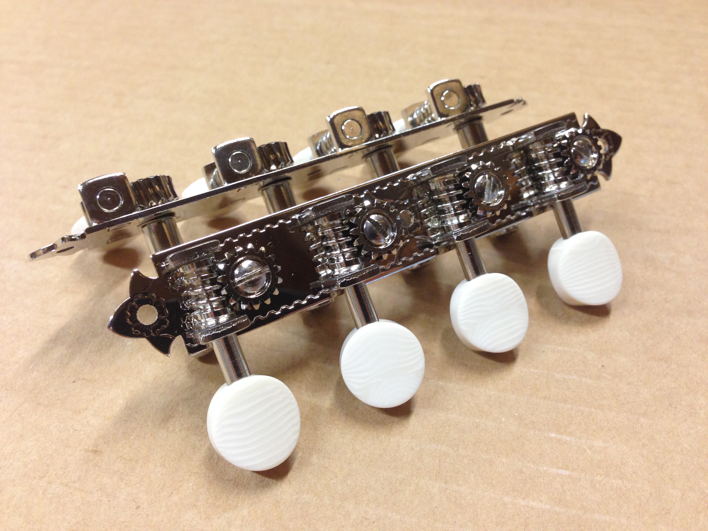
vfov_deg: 42.9
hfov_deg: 55.4
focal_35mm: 33
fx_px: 675
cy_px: 266
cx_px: 354
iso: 160
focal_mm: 4.12
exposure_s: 1/20
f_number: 2.4
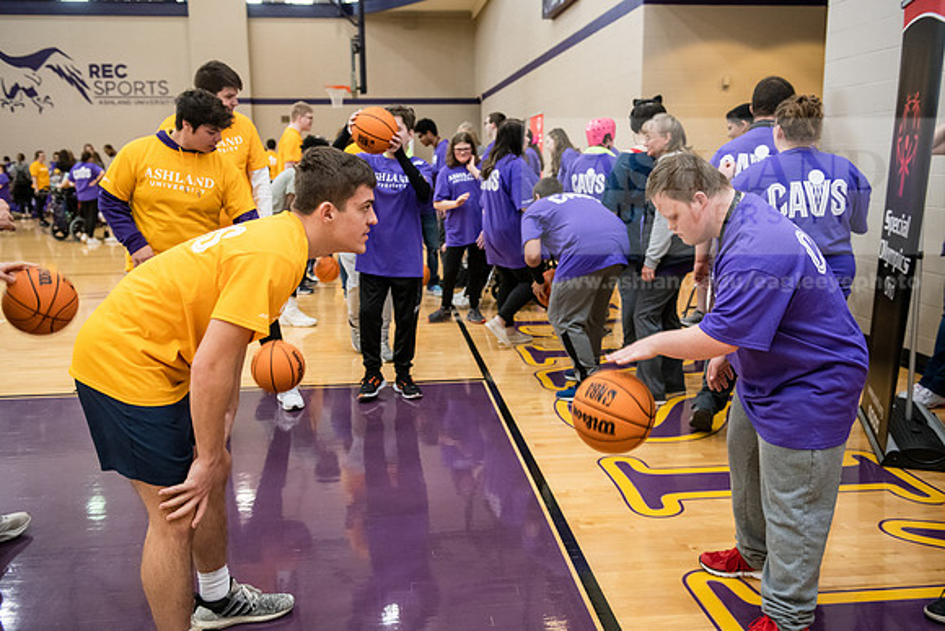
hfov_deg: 55.8
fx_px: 893
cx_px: 472
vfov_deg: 38.9
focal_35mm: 34
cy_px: 316
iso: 3200
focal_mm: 34
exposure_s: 1/160
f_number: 3.5
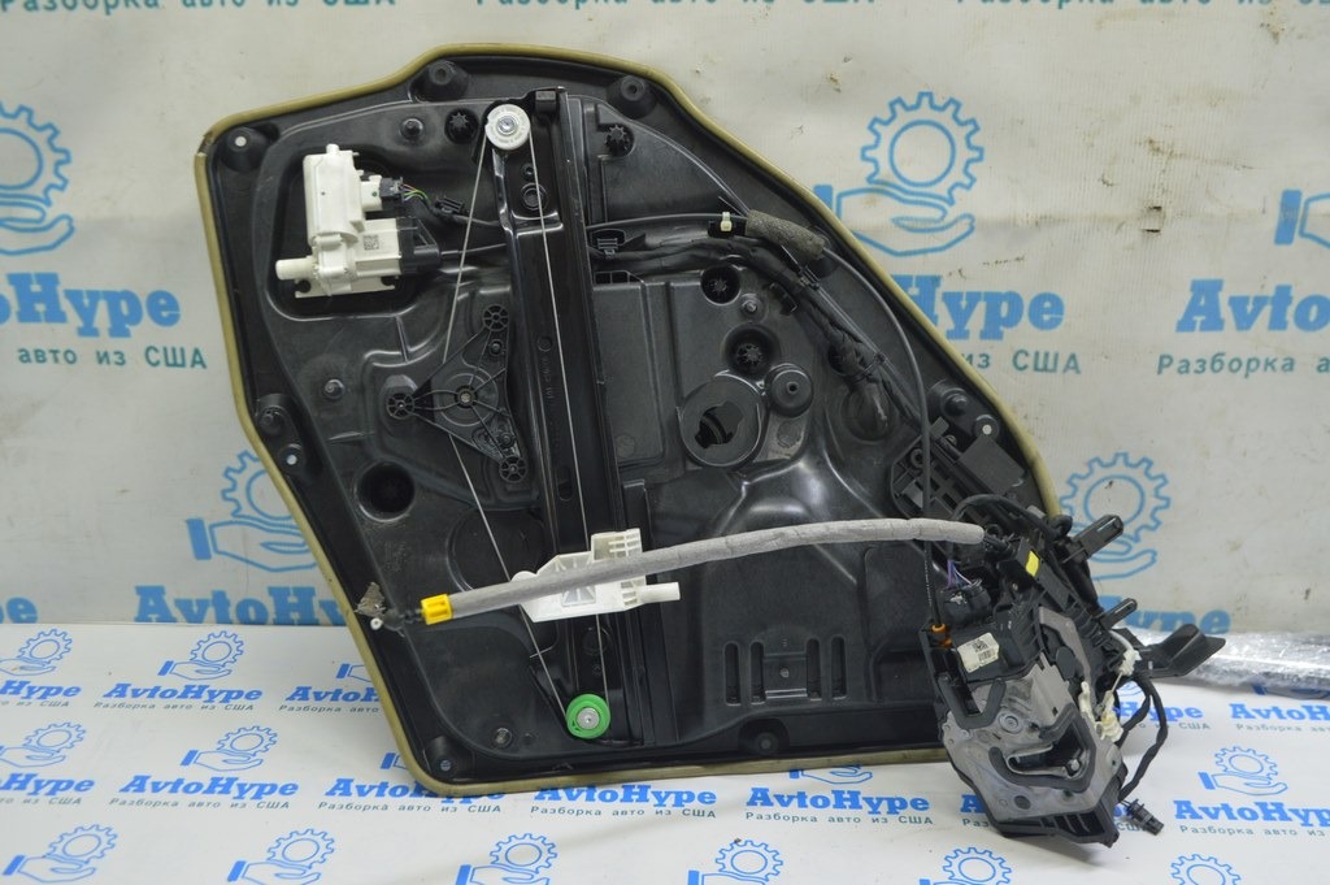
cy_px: 442
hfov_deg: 53.2
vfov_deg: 36.8
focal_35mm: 36
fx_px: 1329
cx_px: 665
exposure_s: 1/20
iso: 400
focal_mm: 24
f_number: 5.6
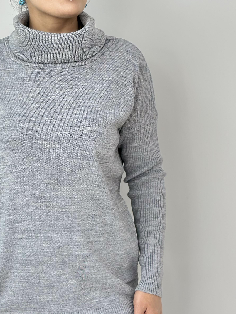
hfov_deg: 18.1
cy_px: 114
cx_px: 70
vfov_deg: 24.0
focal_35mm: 81
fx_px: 736
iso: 100
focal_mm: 6.86
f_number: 1.78
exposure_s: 1/100
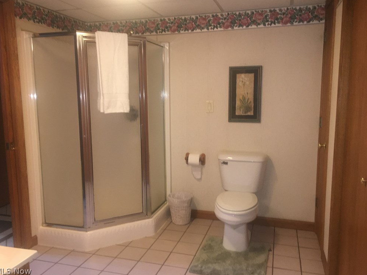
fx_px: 318
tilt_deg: -7.5
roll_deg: +0.1
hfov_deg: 60.0
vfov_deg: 46.8
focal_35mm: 30
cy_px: 135
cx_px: 182
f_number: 2.2
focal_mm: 4.15
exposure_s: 1/17
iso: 80
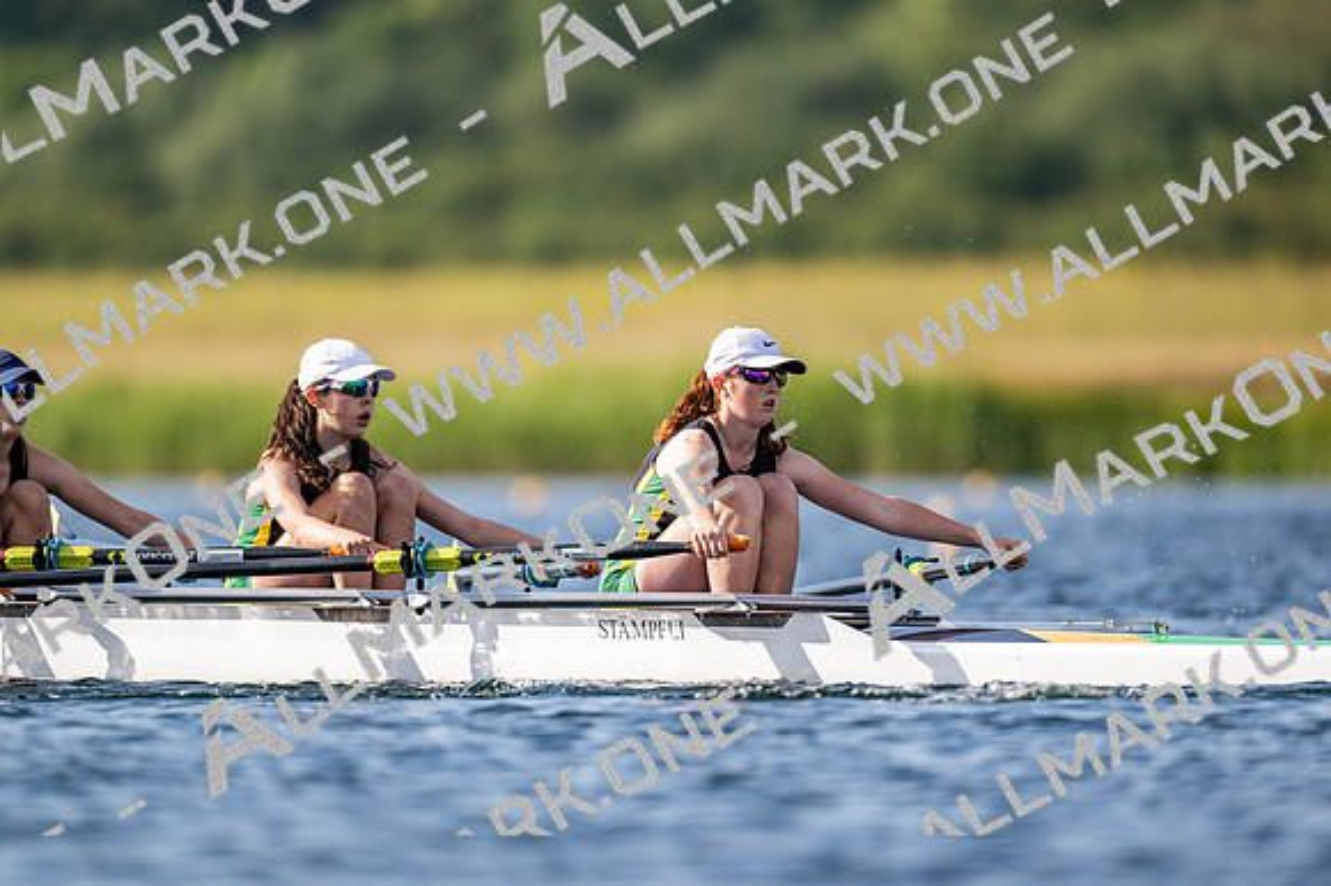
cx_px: 666
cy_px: 443
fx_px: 22175
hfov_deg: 3.4
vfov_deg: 2.3
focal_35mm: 600
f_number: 4
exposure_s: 1/2500
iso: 280
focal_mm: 600
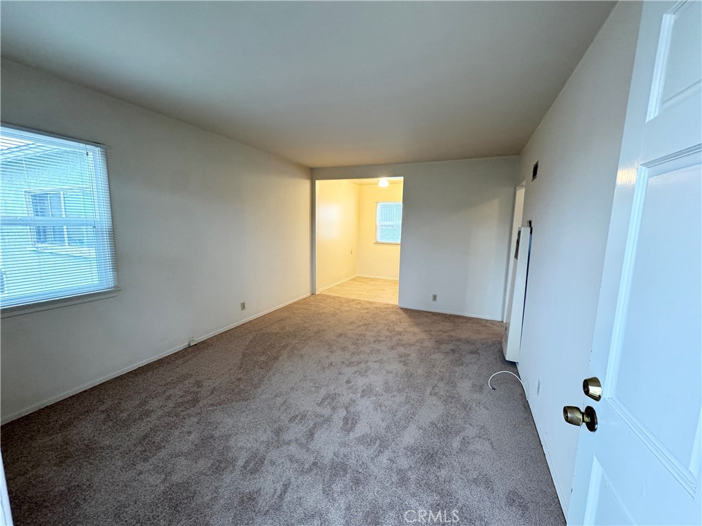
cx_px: 351
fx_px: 284
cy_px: 263
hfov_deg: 102.1
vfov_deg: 85.7
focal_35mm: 14
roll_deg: -0.6
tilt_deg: -7.7
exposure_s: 1/120
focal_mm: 2.22
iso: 320
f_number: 2.2
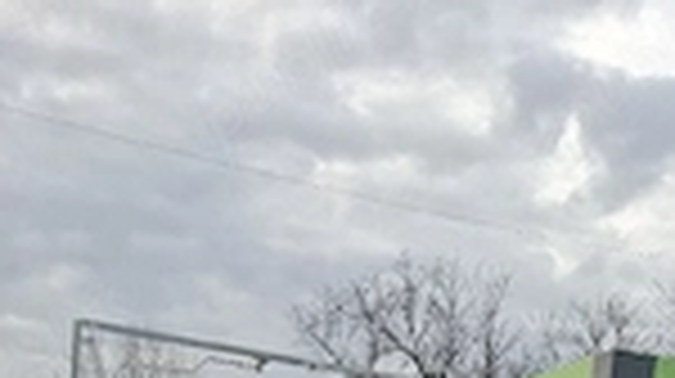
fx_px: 1198
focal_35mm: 67
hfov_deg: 31.3
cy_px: 788
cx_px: 436
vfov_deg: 14.4
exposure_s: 1/455
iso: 50
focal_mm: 5.54
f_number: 1.8
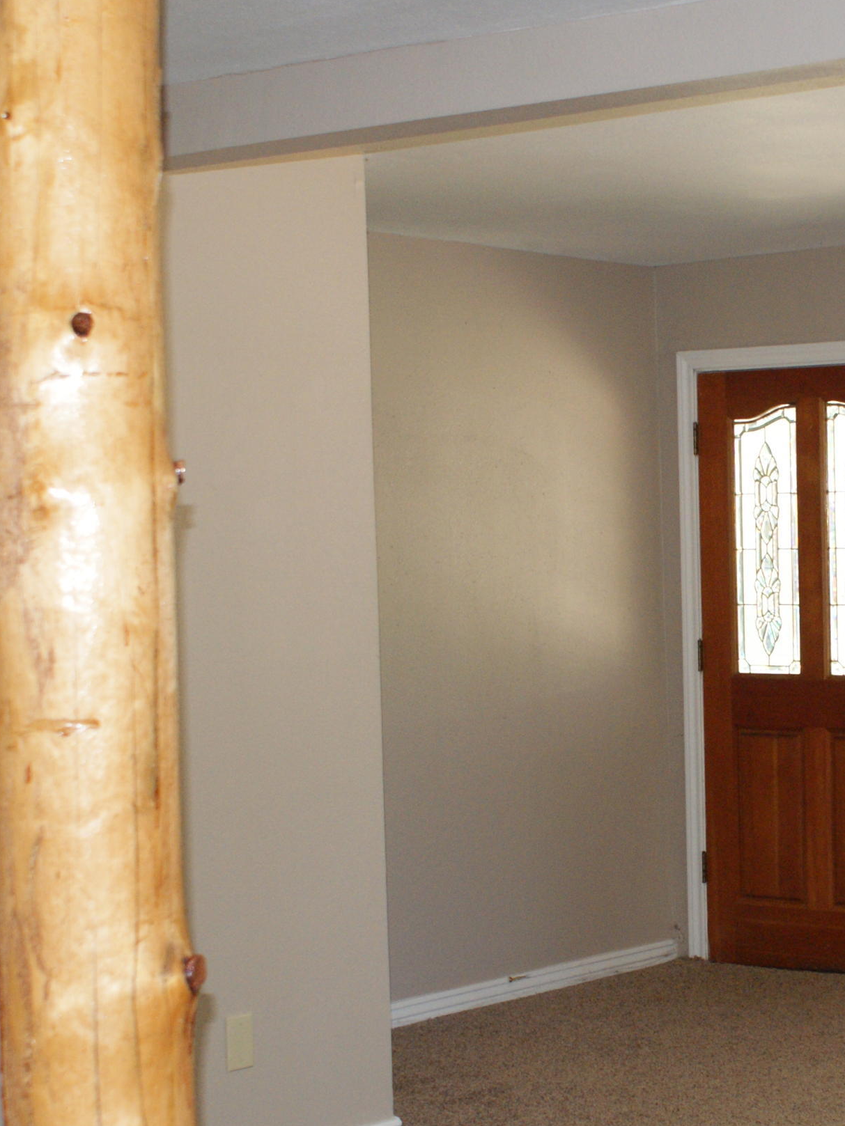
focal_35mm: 75
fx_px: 2441
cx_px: 869
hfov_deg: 19.0
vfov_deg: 26.0
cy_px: 629
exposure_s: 1/60
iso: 400
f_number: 4.5
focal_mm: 28
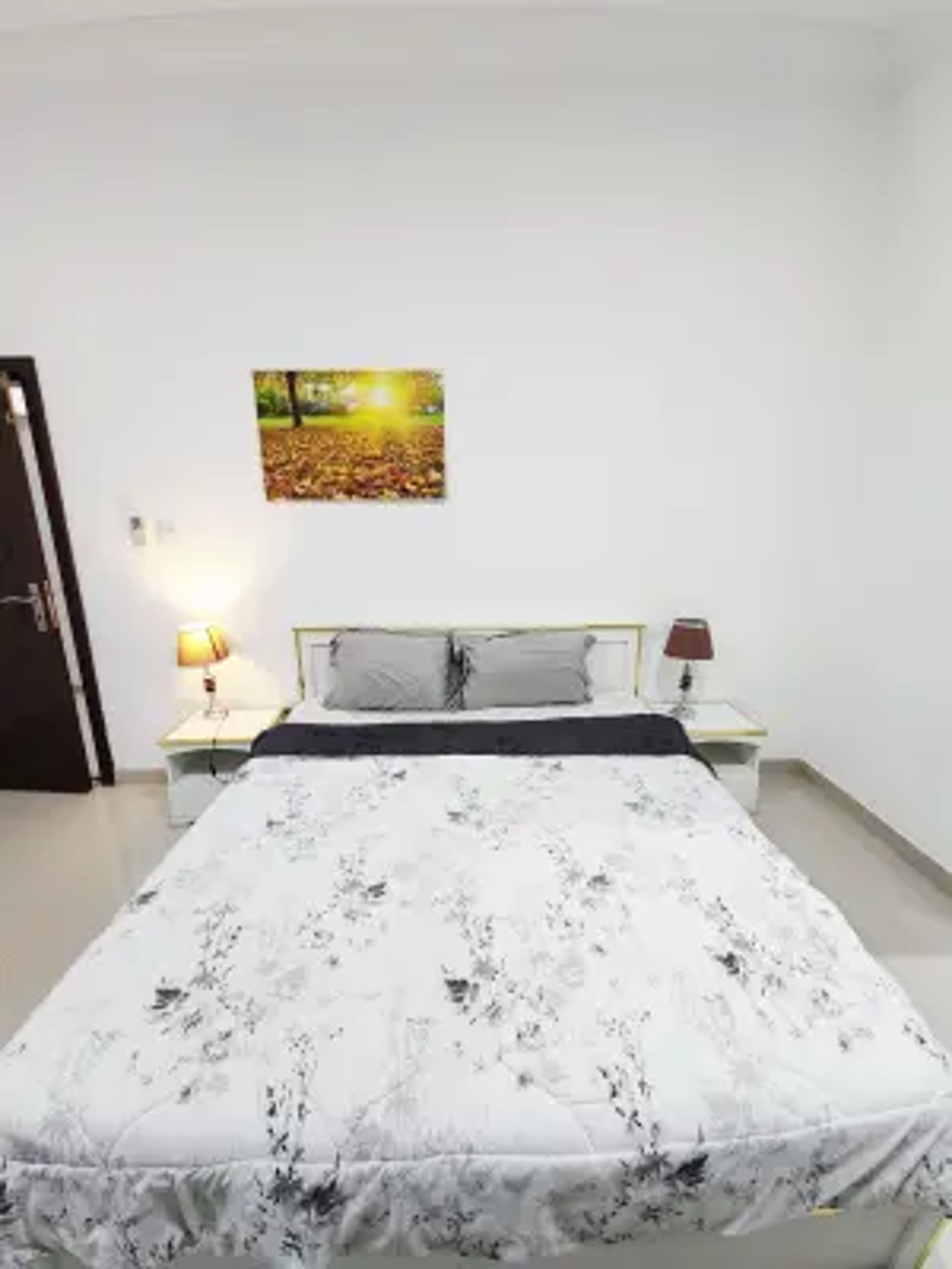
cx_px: 476
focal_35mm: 13
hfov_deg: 89.9
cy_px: 634
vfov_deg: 106.2
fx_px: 477
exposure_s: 1/33.3
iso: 320
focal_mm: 2.2
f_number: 2.2
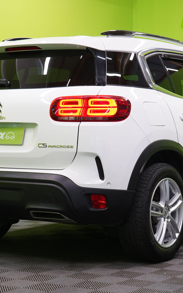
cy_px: 136
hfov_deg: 14.0
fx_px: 742
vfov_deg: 22.3
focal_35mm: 93
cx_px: 119
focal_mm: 54
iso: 400
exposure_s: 1/30
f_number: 5
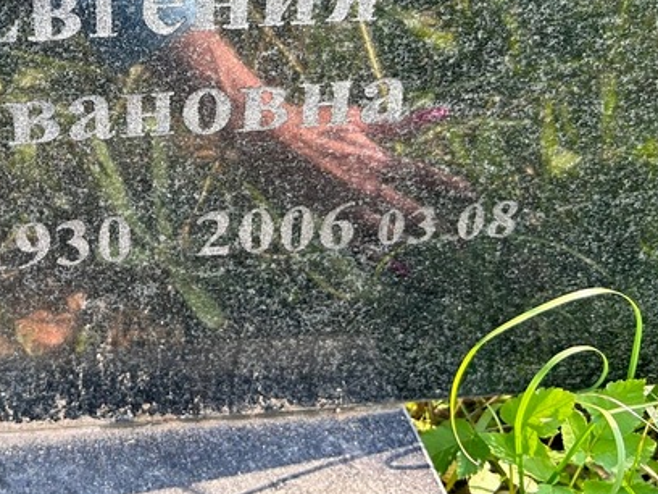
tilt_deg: -26.4
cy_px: 97
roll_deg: +0.8
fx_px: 969
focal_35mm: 51
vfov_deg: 28.0
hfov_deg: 35.3
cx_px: 66
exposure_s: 1/150
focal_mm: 5.7
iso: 64
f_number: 1.5
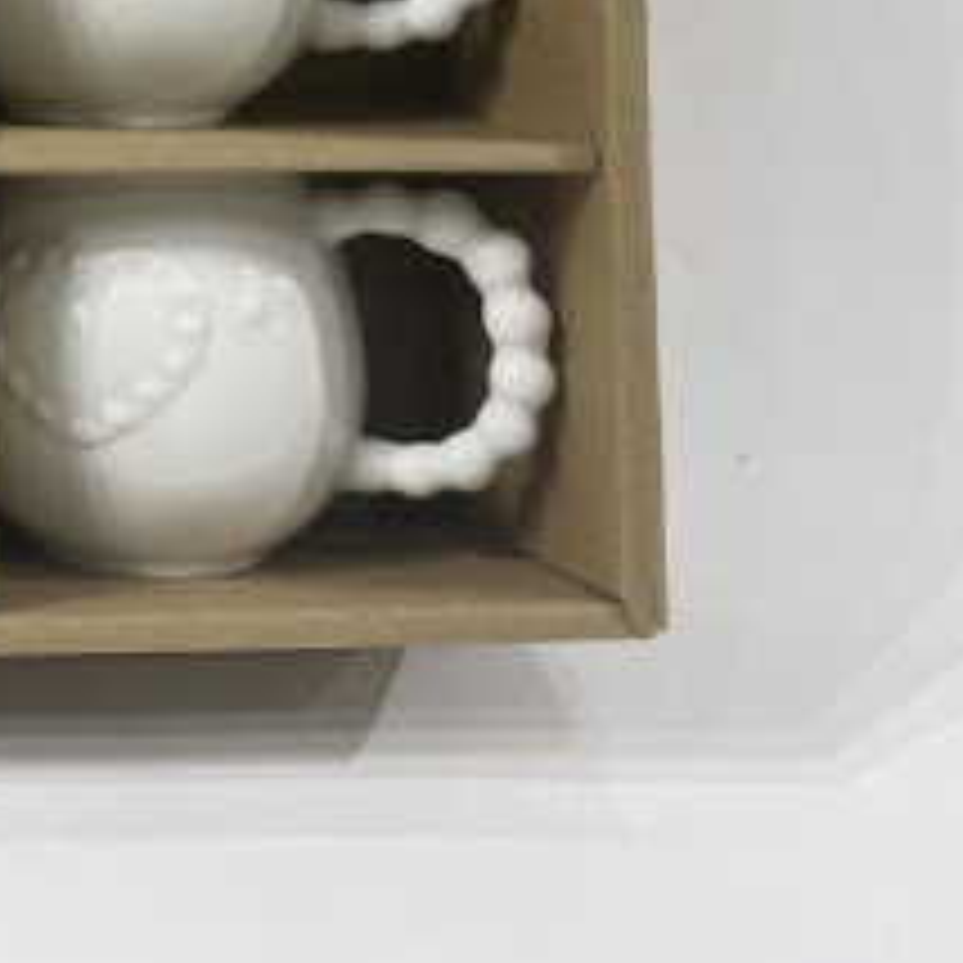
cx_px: -432
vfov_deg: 22.0
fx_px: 2361
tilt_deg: -29.4
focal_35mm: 75
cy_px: -56
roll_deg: +0.7
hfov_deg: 20.2
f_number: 1.6
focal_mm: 4.2
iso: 80
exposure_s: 1/121
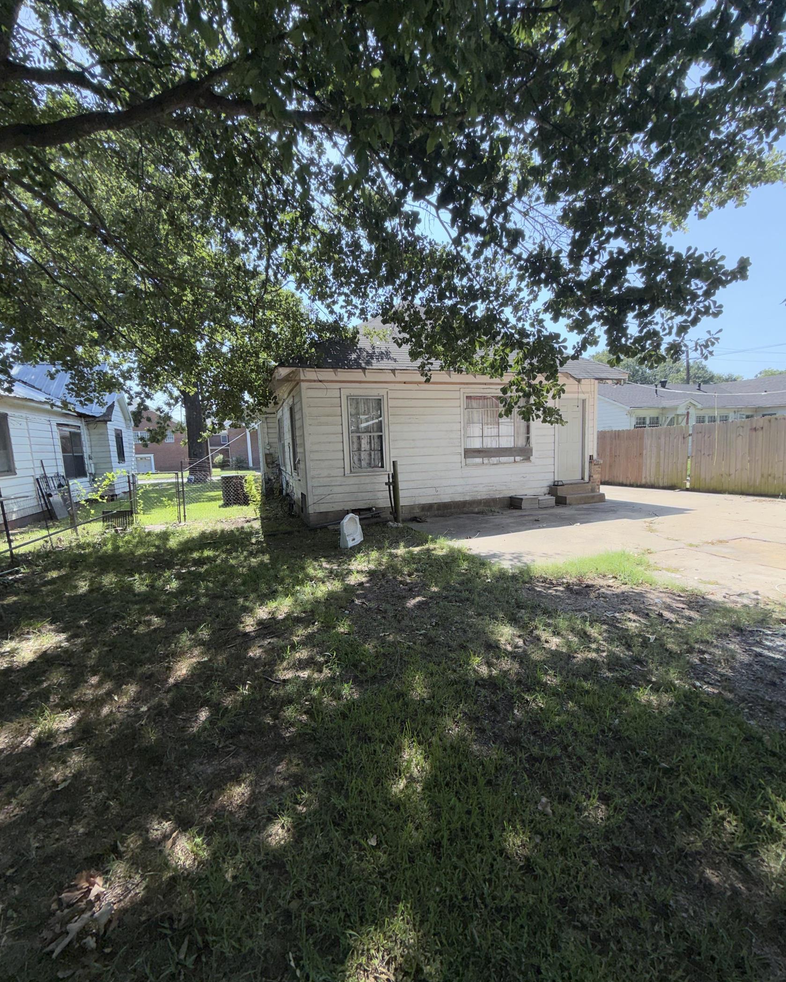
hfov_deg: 84.0
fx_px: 436
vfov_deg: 96.8
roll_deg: +1.5
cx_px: 389
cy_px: 508
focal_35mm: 15
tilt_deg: -8.9
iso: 16
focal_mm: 2.22
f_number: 2.2
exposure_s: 1/416
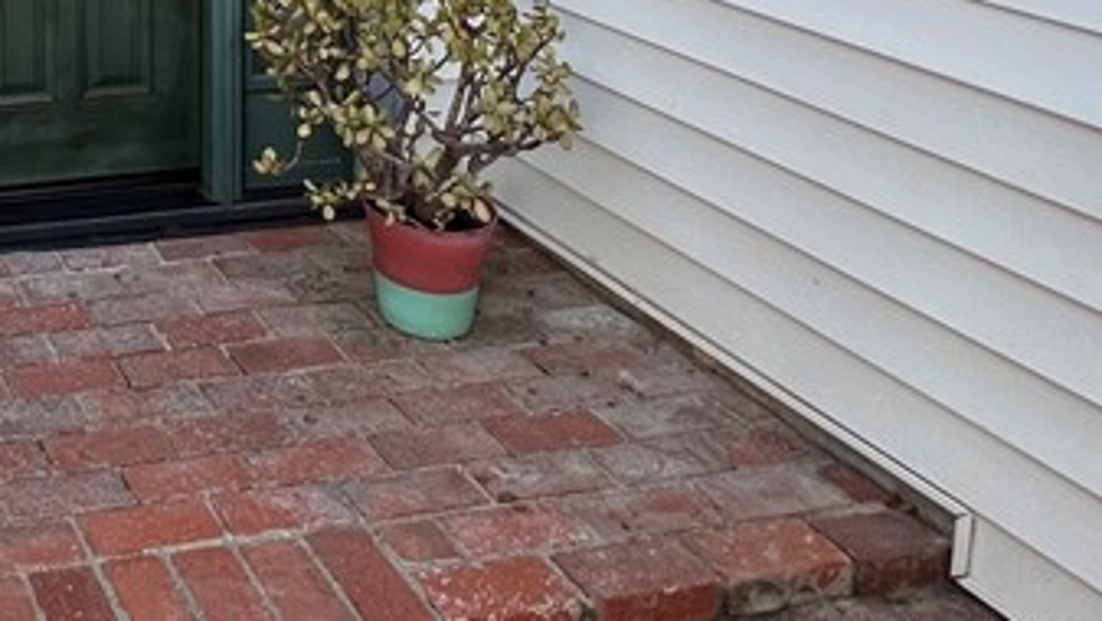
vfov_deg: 23.8
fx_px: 1257
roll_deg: +0.4
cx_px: -121
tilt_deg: -6.5
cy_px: -226
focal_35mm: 43
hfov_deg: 38.7
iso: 80
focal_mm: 1.57
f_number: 1.8
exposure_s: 1/99
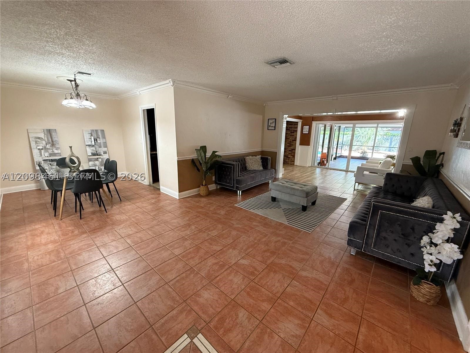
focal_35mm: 14
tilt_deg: -12.3
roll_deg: -1.2
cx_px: 235
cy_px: 176
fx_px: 190
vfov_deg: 85.7
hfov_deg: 102.1
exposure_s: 1/60
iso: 500
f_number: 2.2
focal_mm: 2.22
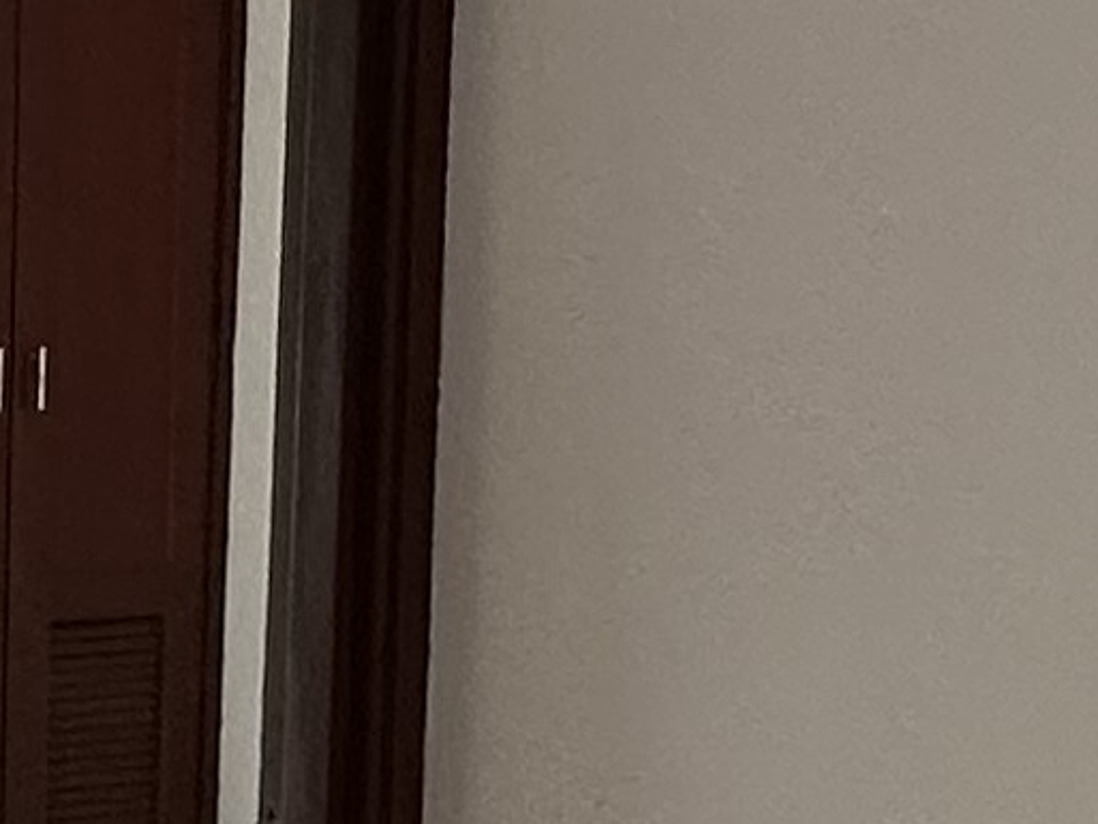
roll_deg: -0.3
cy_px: 681
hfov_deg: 15.9
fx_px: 3490
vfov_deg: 13.4
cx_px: -706
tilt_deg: -9.1
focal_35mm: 110
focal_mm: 2.22
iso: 100
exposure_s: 1/99
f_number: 2.2
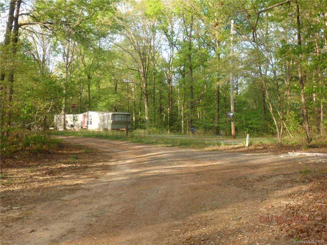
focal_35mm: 37
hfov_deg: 50.1
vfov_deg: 38.7
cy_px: 122
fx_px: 350
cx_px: 164
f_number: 3.6
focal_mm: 6.6
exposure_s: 1/125
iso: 100
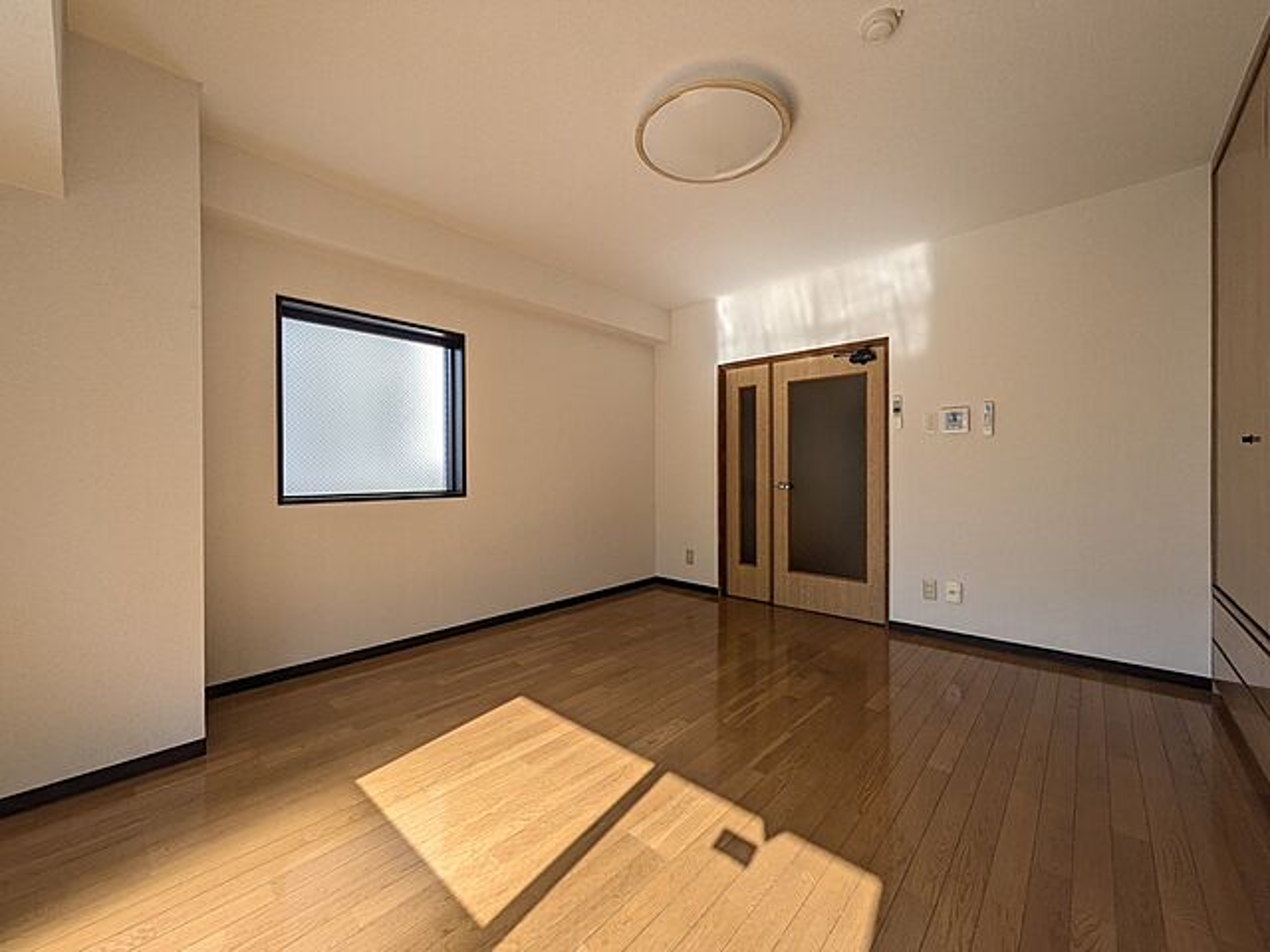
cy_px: 476
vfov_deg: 85.7
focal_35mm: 14
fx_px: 514
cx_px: 635
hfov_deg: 102.1
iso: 49
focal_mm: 1.83
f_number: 2.2
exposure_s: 1/420
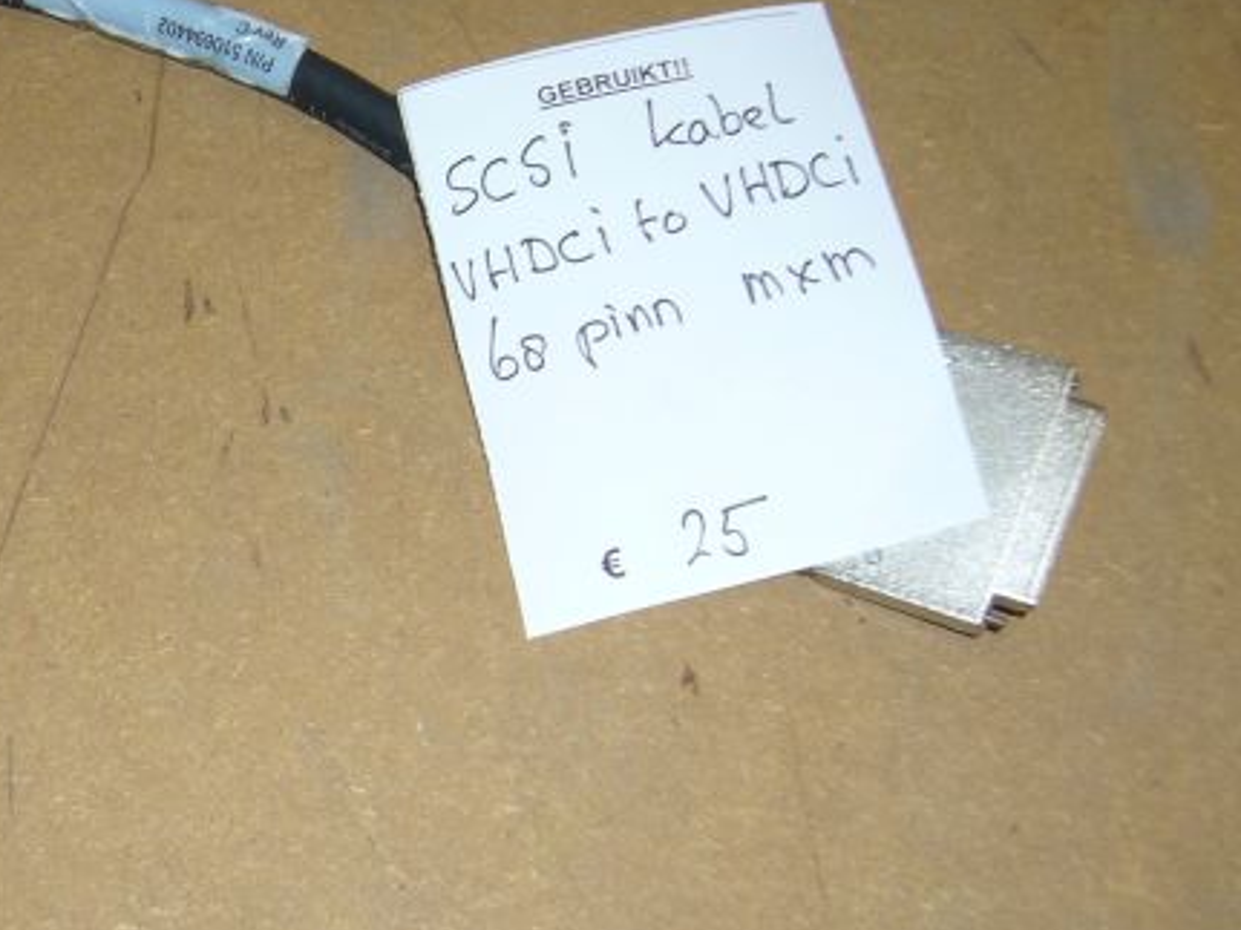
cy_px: 550
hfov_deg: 28.7
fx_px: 2330
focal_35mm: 65
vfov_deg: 22.5
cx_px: 141
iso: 80
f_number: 2.8
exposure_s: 1/30
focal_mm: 5.8
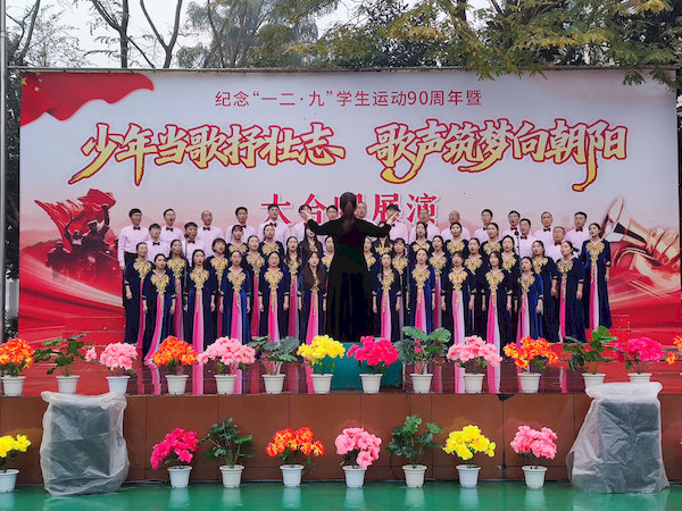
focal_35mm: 48
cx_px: 341
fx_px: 946
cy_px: 256
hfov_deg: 39.7
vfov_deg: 30.3
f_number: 1.85
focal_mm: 6.78
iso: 64
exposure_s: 1/100
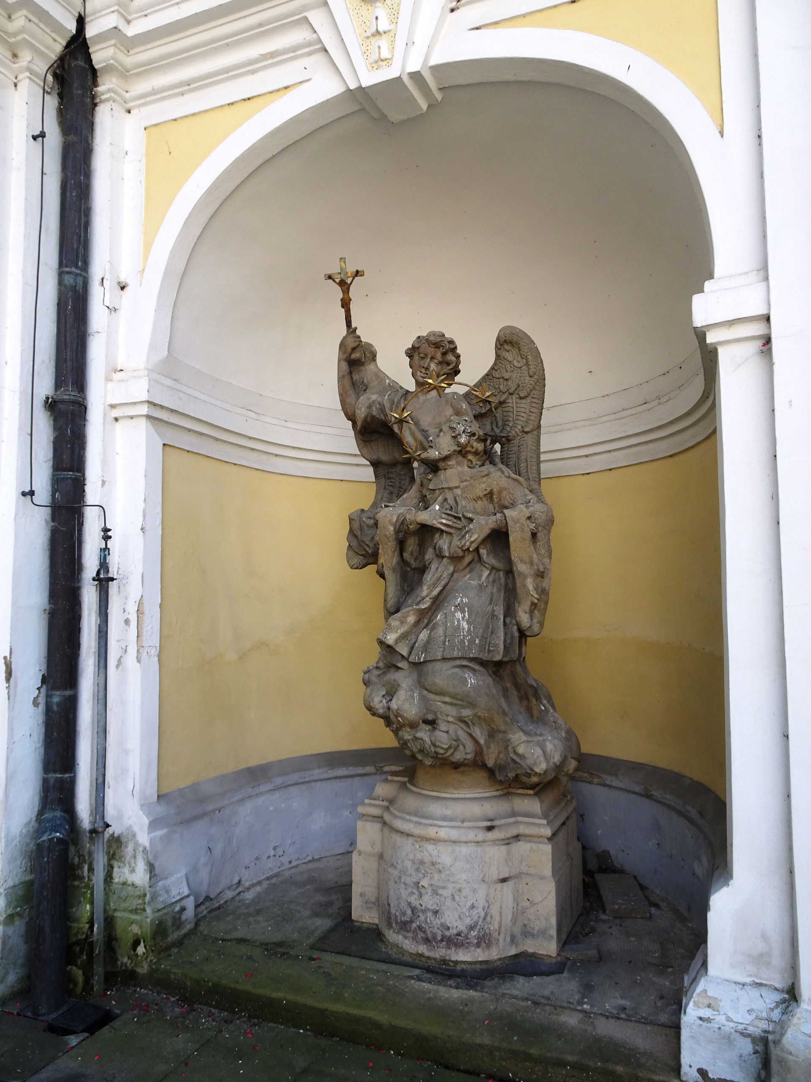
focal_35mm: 24
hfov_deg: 56.8
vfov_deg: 71.6
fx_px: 750
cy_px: 541
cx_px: 406
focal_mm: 4.1
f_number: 3.5
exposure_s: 1/160
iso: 80
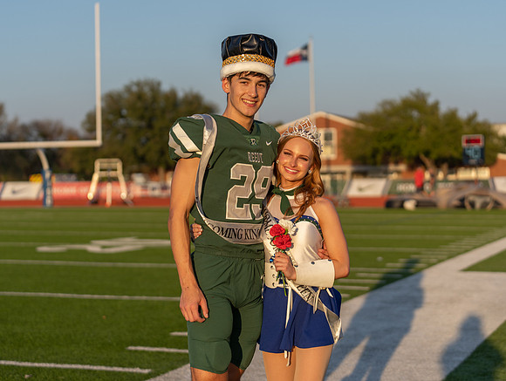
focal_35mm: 78
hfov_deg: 24.9
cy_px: 185
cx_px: 250
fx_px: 1146
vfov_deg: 18.9
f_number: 2.8
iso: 100
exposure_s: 1/1250
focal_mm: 70
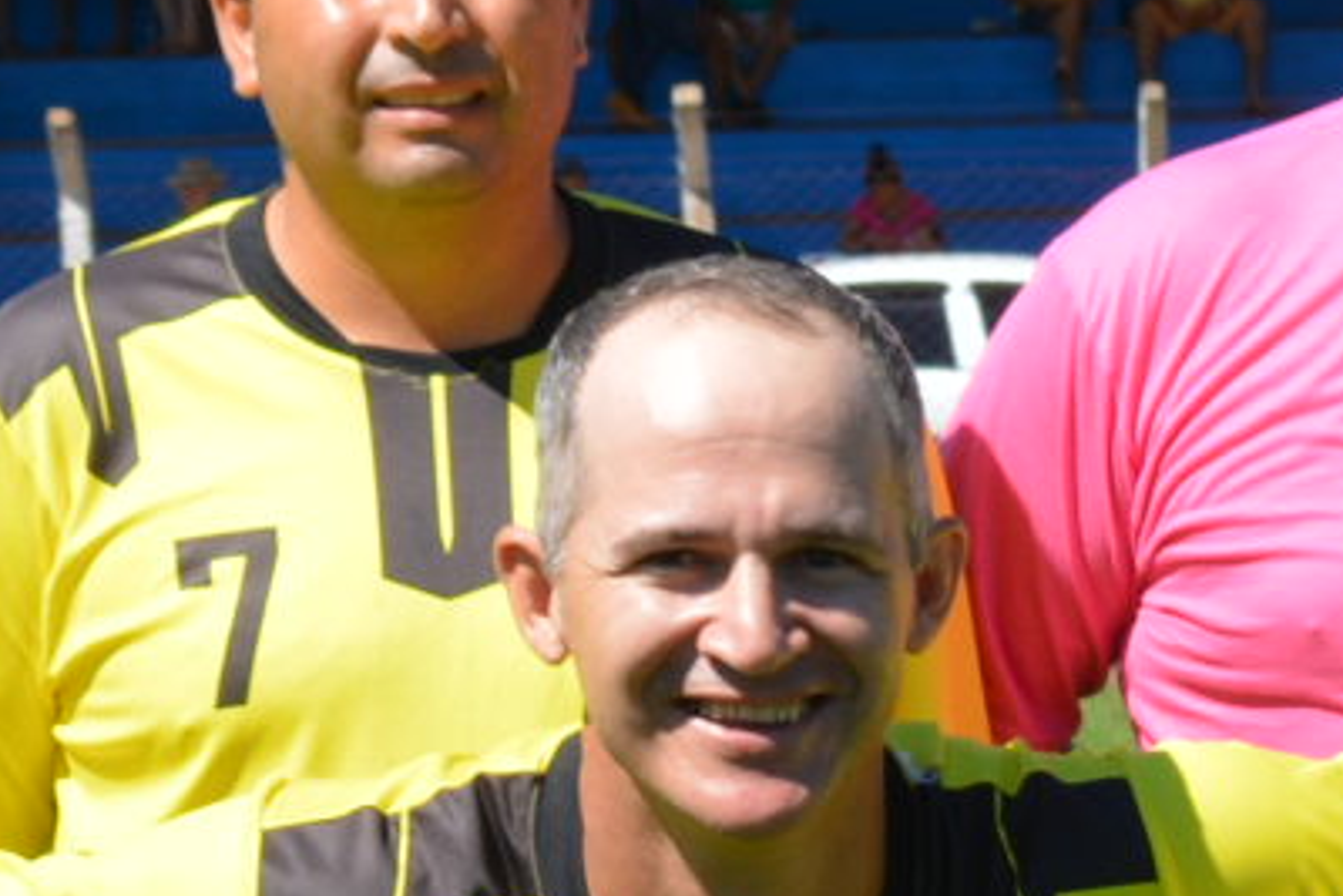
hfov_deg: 7.0
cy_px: 1826
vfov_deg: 4.6
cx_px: 1904
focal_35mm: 292
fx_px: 10897
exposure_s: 1/250
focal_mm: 26
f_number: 8
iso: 110
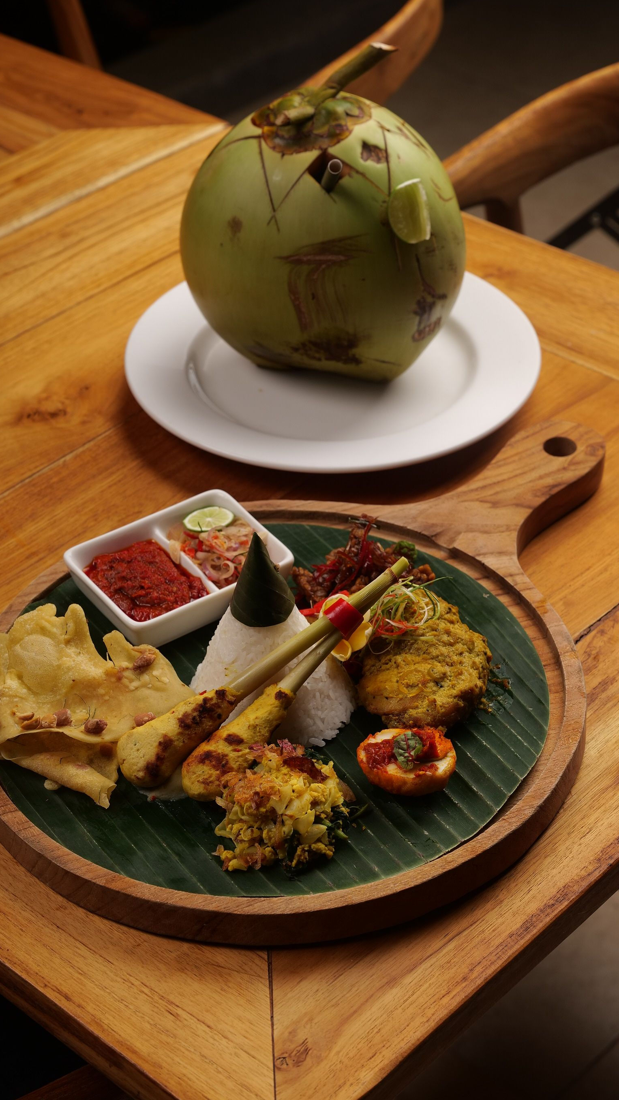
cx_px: 276
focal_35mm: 70
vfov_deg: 30.1
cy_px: 604
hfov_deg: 17.2
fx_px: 2043
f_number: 8
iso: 250
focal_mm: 60
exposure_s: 1/200
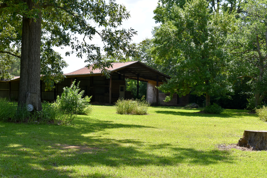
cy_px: 89
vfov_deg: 21.6
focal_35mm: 63
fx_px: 467
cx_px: 134
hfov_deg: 31.9
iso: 200
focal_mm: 42
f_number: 8
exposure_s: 1/320
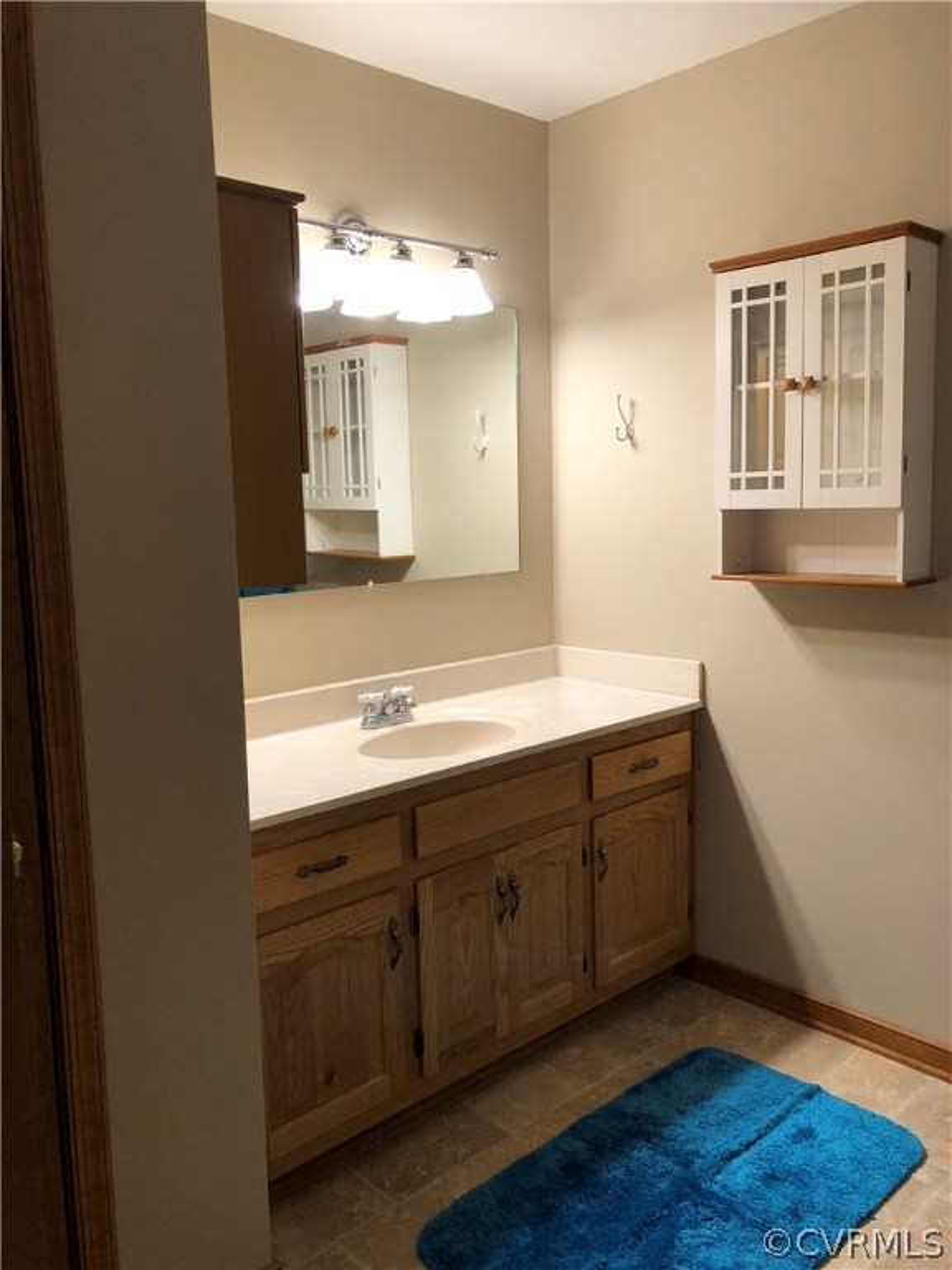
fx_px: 1027
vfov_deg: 63.4
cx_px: 476
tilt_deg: -6.9
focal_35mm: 28
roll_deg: +1.0
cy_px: 635
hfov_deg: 49.7
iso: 25
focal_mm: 3.99
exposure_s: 1/30
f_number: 1.8
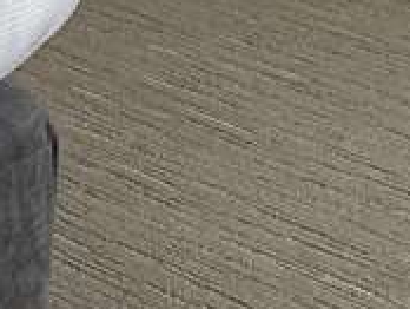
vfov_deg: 9.3
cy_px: -458
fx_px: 1672
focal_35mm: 141
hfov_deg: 13.6
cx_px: -64
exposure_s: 1/60
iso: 400
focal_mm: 6.86
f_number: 1.78
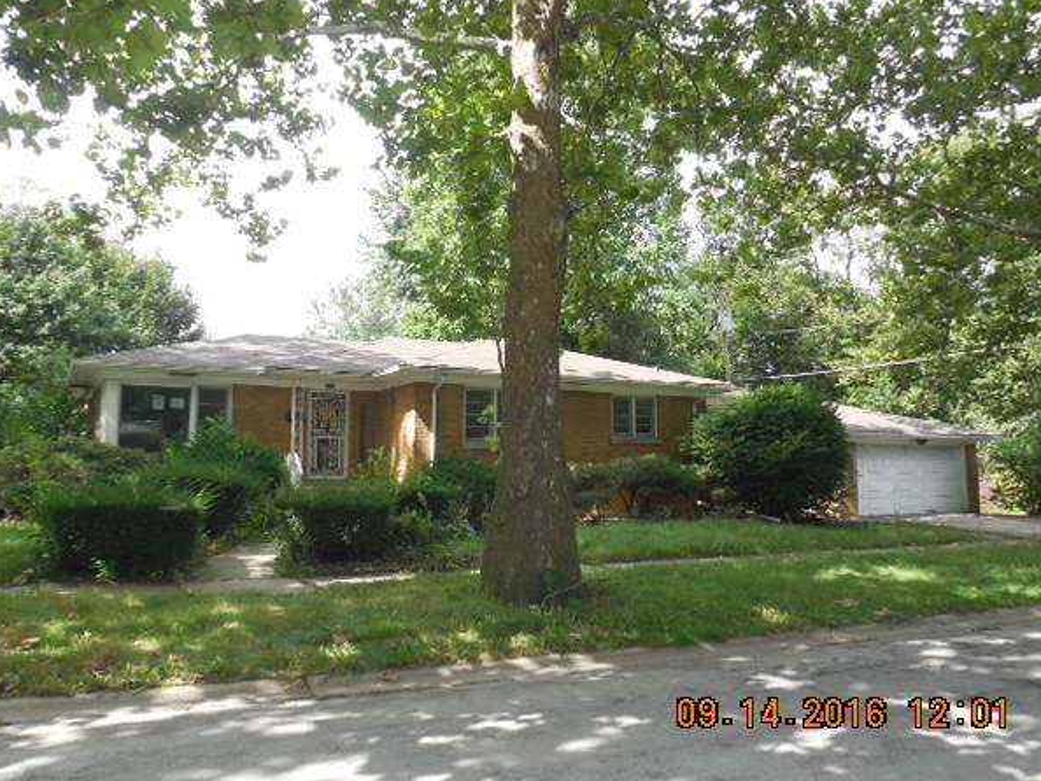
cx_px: 498
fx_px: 842
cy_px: 375
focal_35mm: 28
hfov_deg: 63.4
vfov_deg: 49.8
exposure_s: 1/200
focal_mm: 4.6
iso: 125
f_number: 3.5
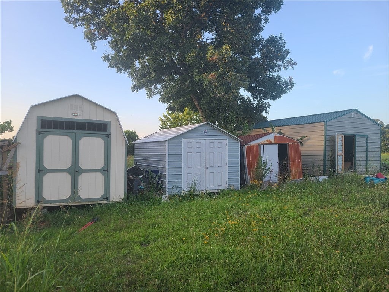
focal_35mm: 26
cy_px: 146
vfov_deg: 53.1
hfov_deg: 67.3
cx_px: 194
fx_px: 292
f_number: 1.8
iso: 40
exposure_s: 1/326
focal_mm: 5.4
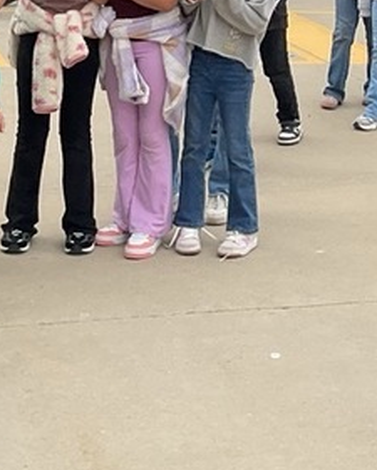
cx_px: 352
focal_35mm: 103
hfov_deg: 14.8
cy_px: -122
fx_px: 1436
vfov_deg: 17.6
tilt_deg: -2.0
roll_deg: +0.5
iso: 16
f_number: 1.8
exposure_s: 1/1250
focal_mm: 3
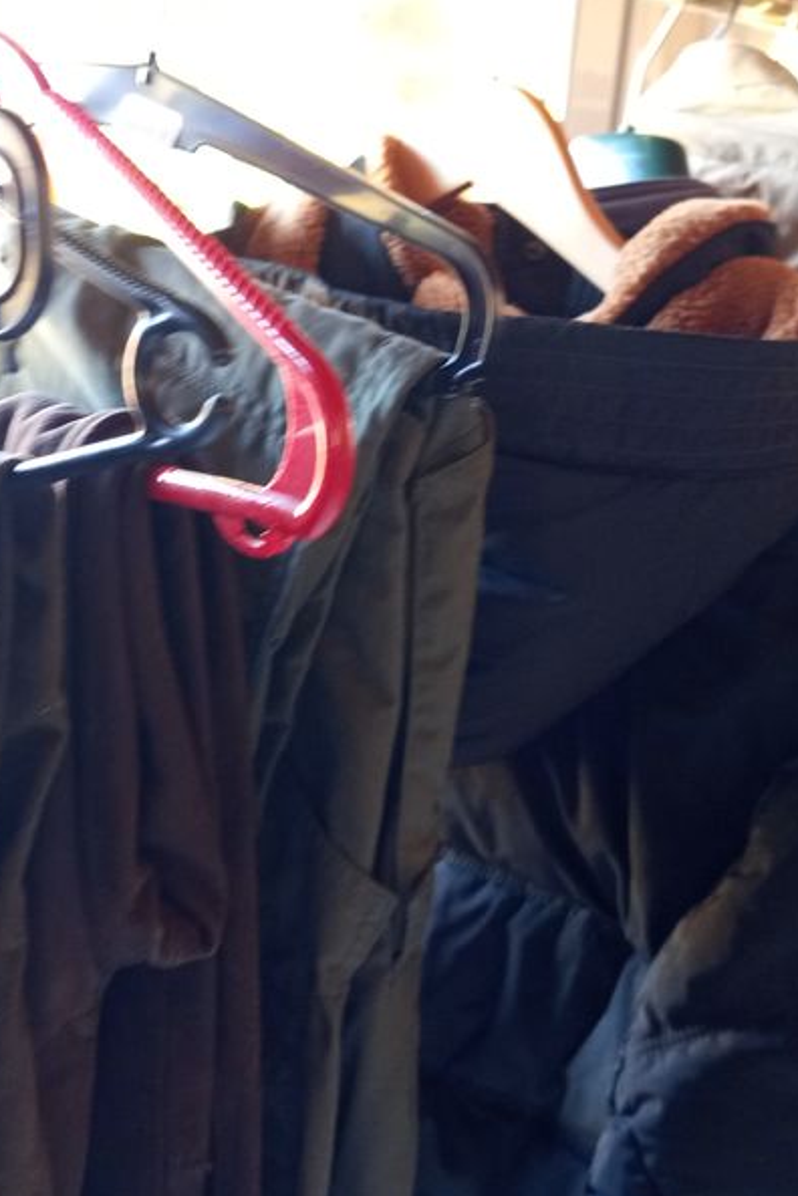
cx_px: 171
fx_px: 1396
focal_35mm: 42
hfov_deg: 31.2
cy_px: 620
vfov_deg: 46.4
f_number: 1.7
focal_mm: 5.24
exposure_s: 1/25
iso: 527
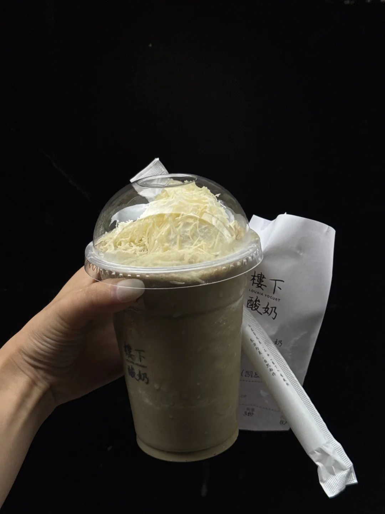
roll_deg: -0.6
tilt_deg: -26.2
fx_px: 712
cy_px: 257
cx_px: 192
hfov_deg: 30.3
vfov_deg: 39.7
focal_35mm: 48
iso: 64
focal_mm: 6.76
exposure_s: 1/3610
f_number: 1.78
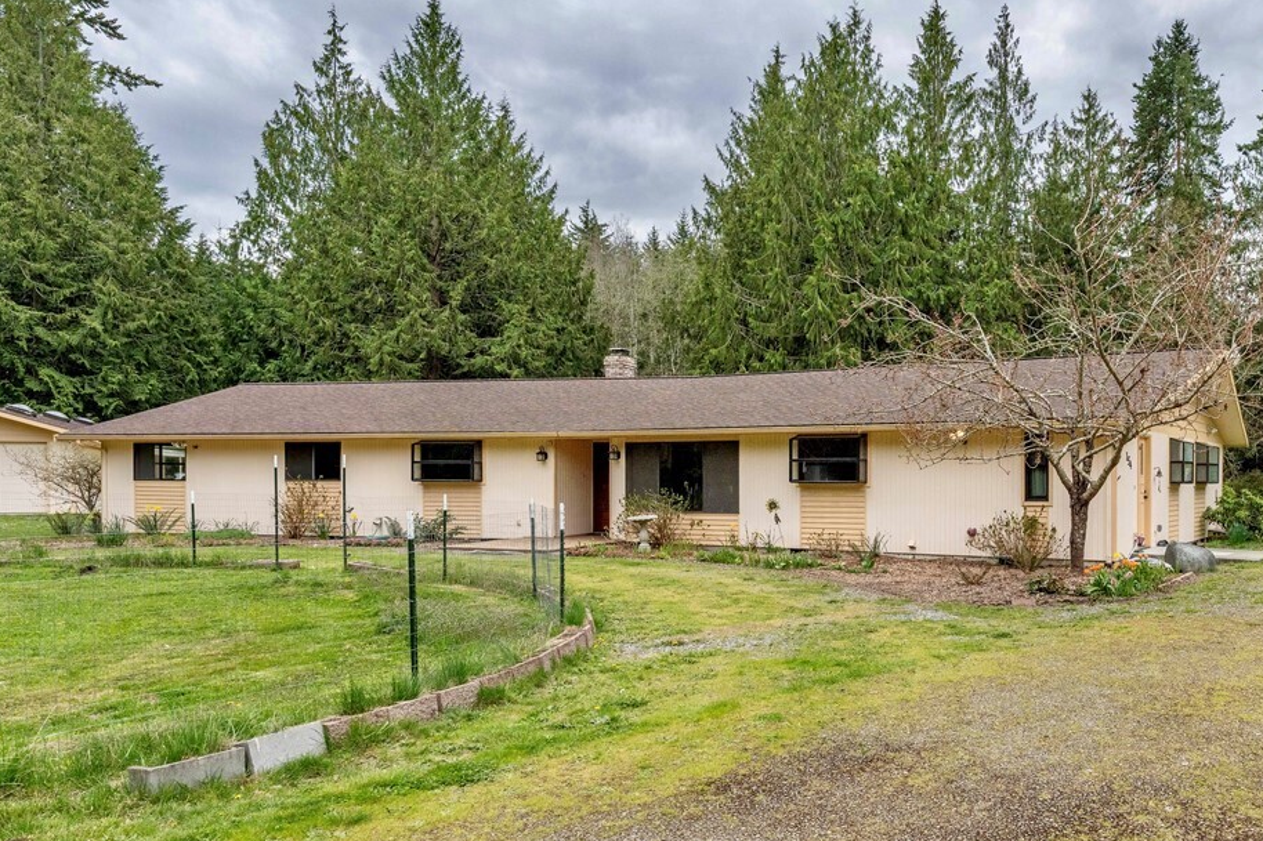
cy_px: 492
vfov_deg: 49.3
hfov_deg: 64.7
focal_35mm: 26
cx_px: 965
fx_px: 912
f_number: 8
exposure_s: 1/3200
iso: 320
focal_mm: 14
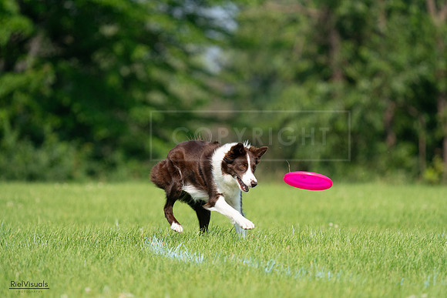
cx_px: 224
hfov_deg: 5.2
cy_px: 149
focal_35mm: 400
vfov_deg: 3.4
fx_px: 4968
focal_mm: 400
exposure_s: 1/4000
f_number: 6.3
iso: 1250
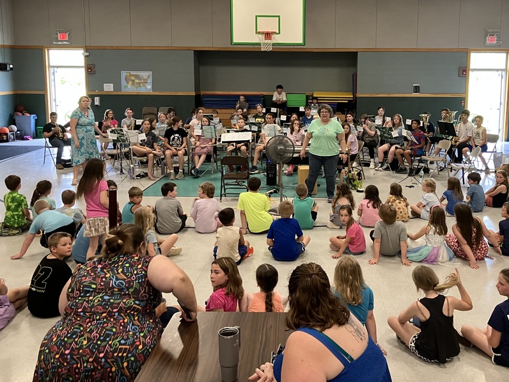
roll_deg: +0.9
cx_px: 304
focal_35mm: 36
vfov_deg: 39.5
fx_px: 529
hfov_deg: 51.0
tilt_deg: -7.9
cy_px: 152
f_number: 1.8
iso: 160
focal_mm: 3.99
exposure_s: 1/60
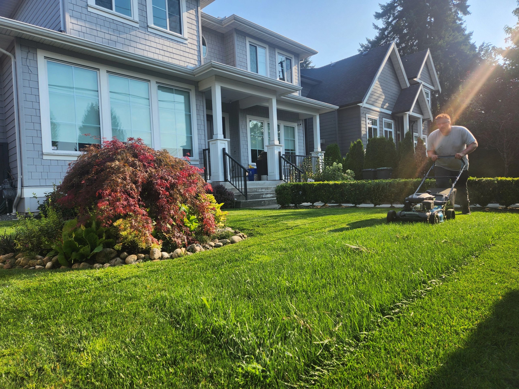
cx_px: 260
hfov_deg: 73.9
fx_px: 345
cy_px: 194
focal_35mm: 23
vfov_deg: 58.9
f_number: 1.8
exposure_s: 1/836
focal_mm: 5.4
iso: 20
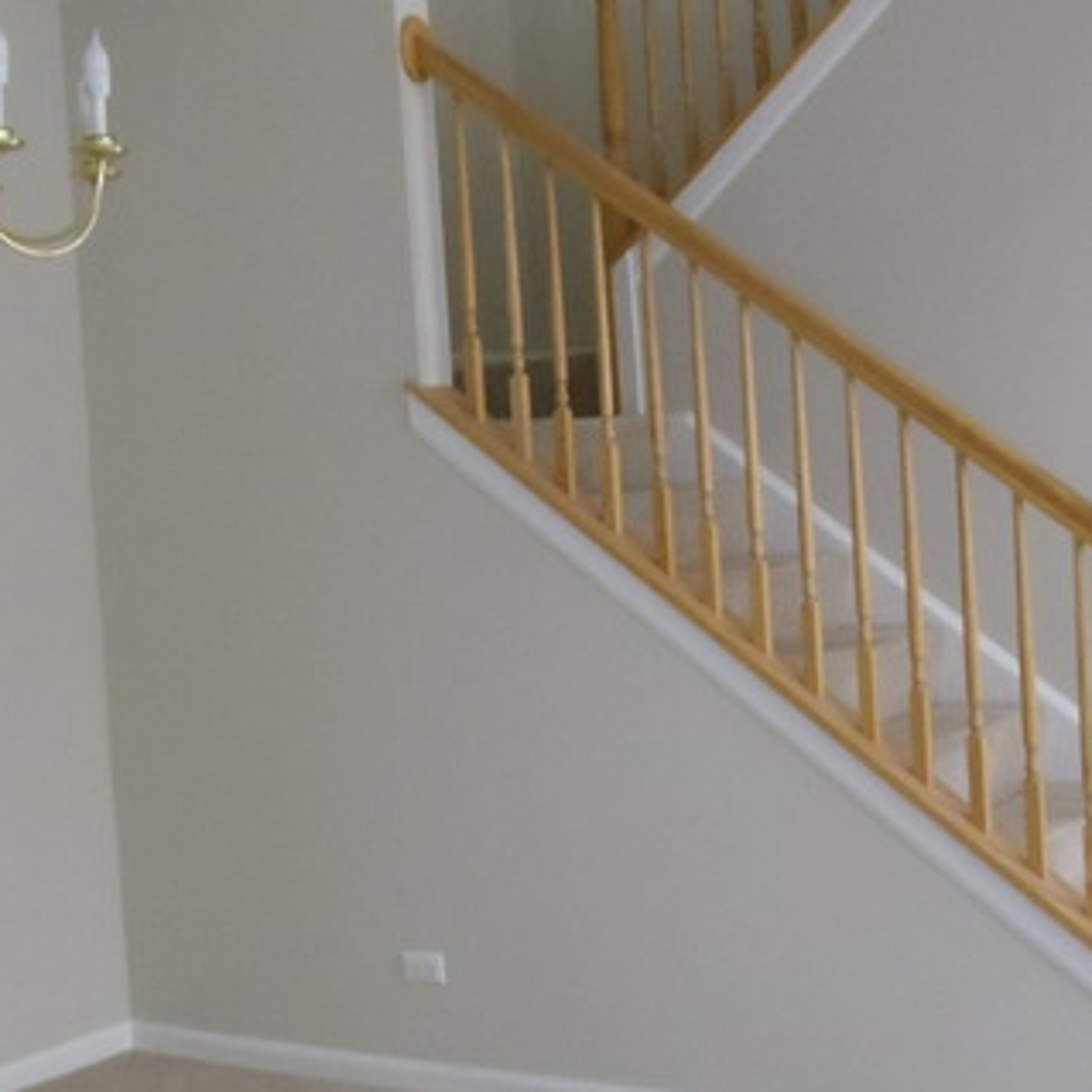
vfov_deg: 22.2
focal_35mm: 78
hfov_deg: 22.2
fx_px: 2784
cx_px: 424
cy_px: 520
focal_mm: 6
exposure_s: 1/60
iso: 800
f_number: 3.5
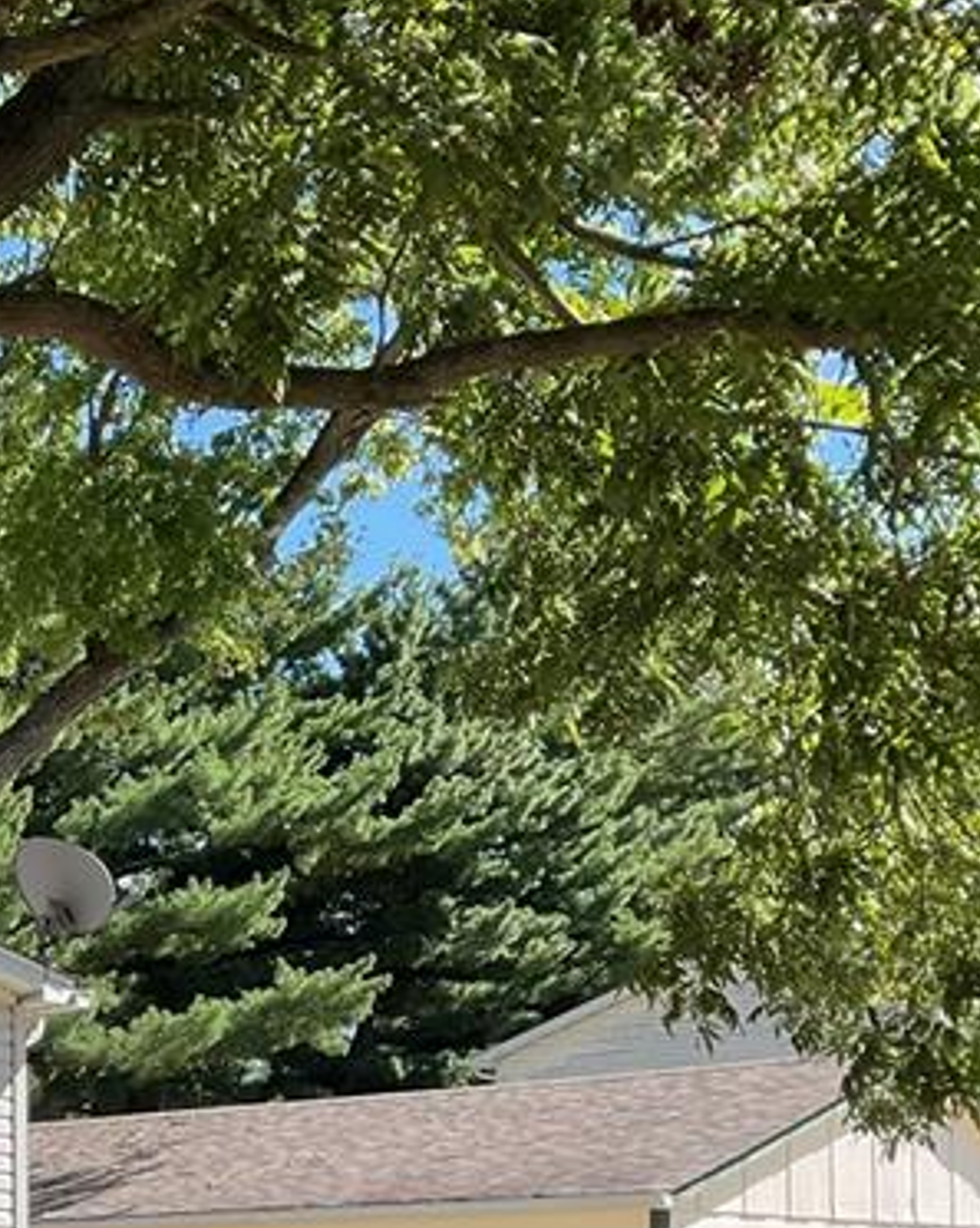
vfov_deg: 23.4
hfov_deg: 17.9
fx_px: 2831
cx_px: -422
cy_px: 1225
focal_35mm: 78
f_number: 1.8
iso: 16
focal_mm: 3
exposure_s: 1/540
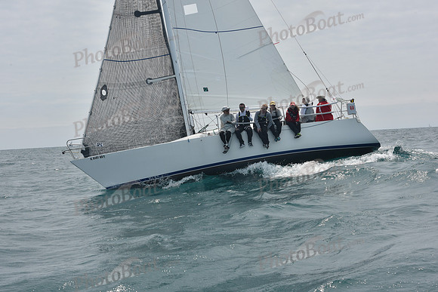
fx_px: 852
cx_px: 219
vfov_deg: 19.5
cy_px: 146
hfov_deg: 28.8
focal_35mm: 70
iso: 250
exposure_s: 1/800
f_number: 11
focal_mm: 70
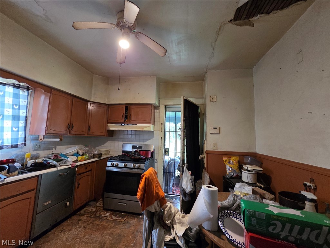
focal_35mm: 13
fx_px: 124
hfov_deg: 106.2
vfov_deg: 89.9
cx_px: 165
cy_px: 124
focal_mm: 2.2
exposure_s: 1/60
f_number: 2.2
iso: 1250
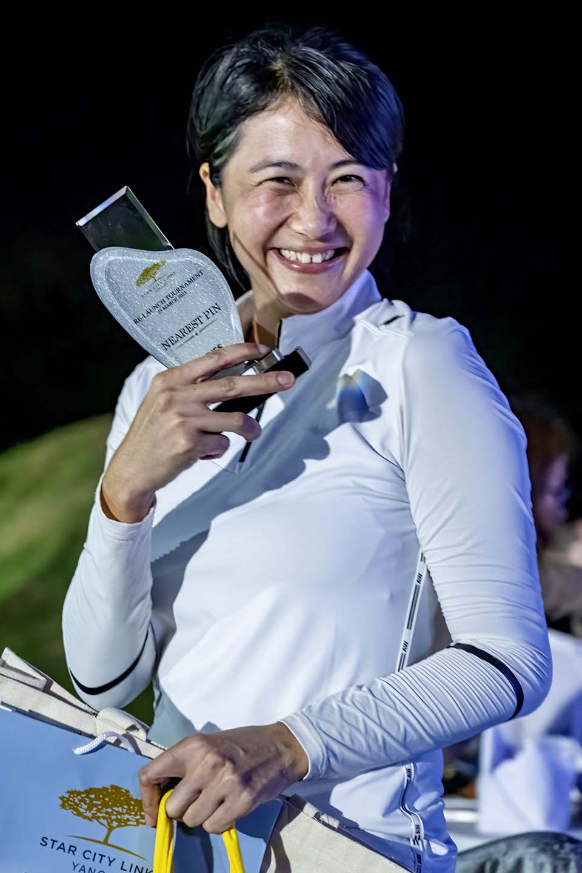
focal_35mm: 70
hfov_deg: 19.5
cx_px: 291
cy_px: 436
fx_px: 1697
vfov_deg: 28.8
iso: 8000
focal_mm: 70
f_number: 3.5
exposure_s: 1/200
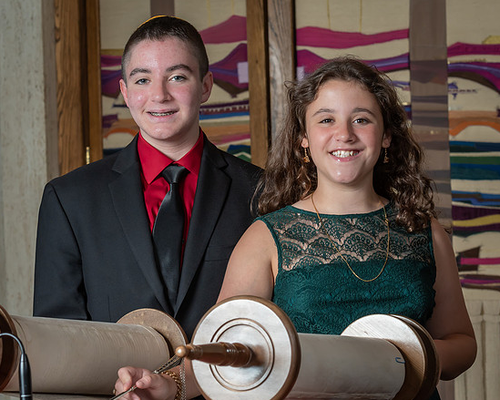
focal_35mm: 159
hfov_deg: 12.1
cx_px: 295
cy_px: 186
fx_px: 2352
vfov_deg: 9.7
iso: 500
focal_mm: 80
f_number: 7.1
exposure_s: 1/250
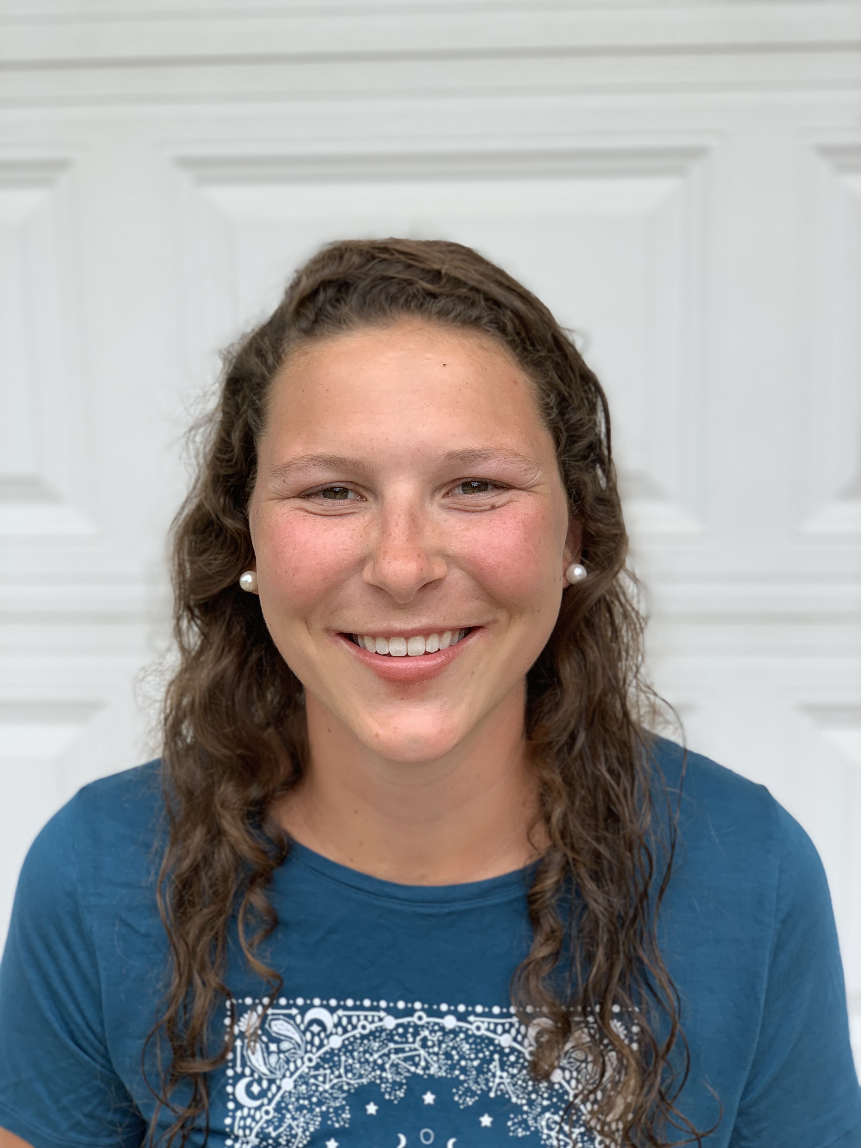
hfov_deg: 28.0
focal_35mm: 52
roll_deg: +0.6
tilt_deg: -11.9
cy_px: 574
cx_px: 430
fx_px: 1725
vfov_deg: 36.8
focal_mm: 6
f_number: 2.4
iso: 16
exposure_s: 1/242
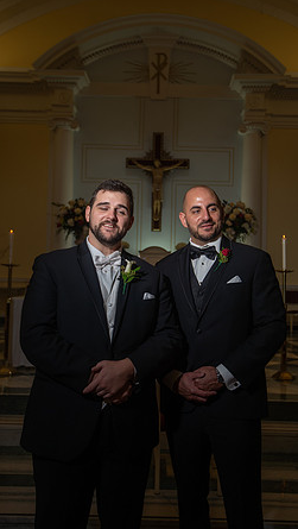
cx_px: 157
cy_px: 265
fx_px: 519
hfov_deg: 32.0
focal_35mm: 37
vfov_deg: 54.0
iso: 200
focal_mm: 35
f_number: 4
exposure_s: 1/125
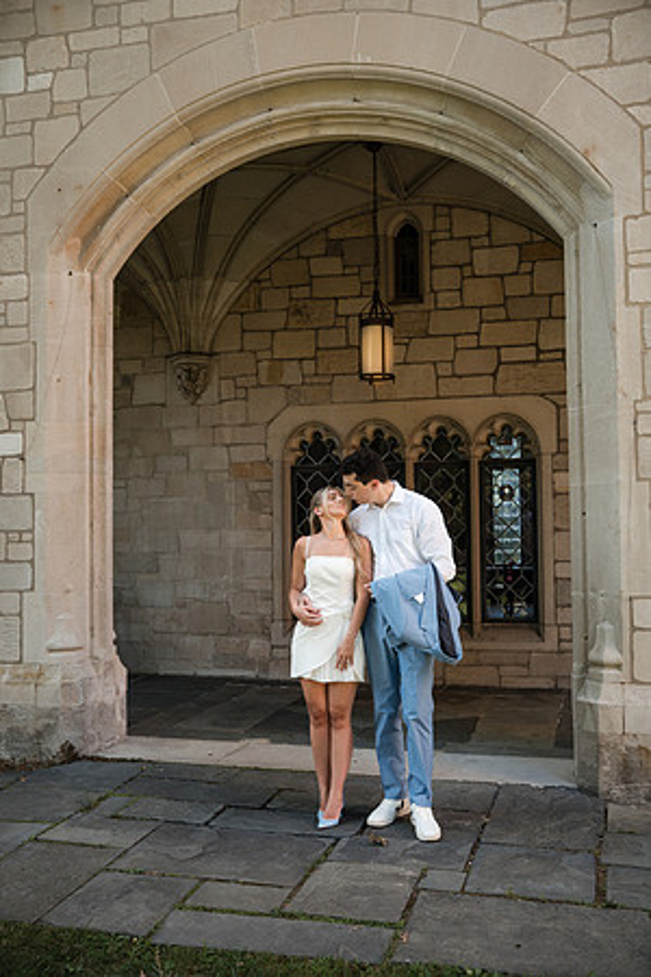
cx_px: 326
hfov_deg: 37.9
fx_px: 949
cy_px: 488
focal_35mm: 35
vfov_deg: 54.4
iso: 400
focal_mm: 35
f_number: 4
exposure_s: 1/250
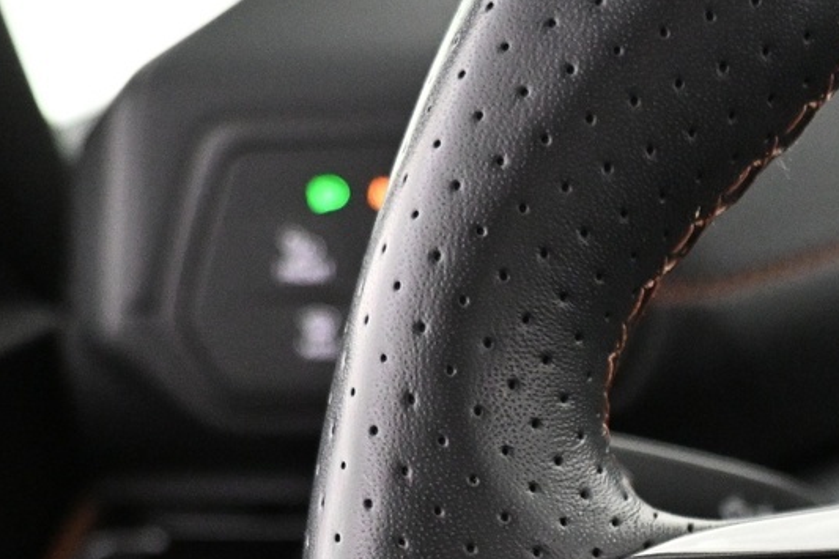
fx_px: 1701
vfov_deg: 17.1
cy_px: 809
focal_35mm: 73
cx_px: 719
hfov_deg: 27.0
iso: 4000
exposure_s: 1/50
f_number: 3.5
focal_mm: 16
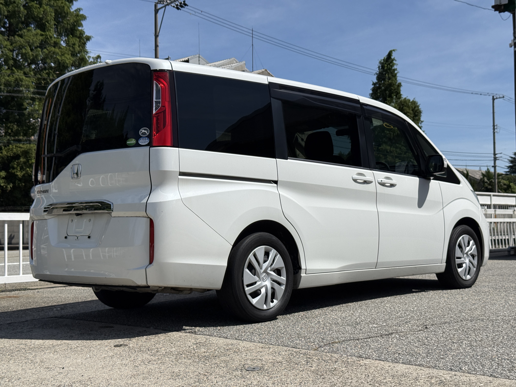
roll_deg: +0.2
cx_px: 258
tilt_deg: +2.9
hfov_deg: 39.7
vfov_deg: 30.3
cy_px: 194
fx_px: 716
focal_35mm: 48
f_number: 1.78
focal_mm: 6.76
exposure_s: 1/11364
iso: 100
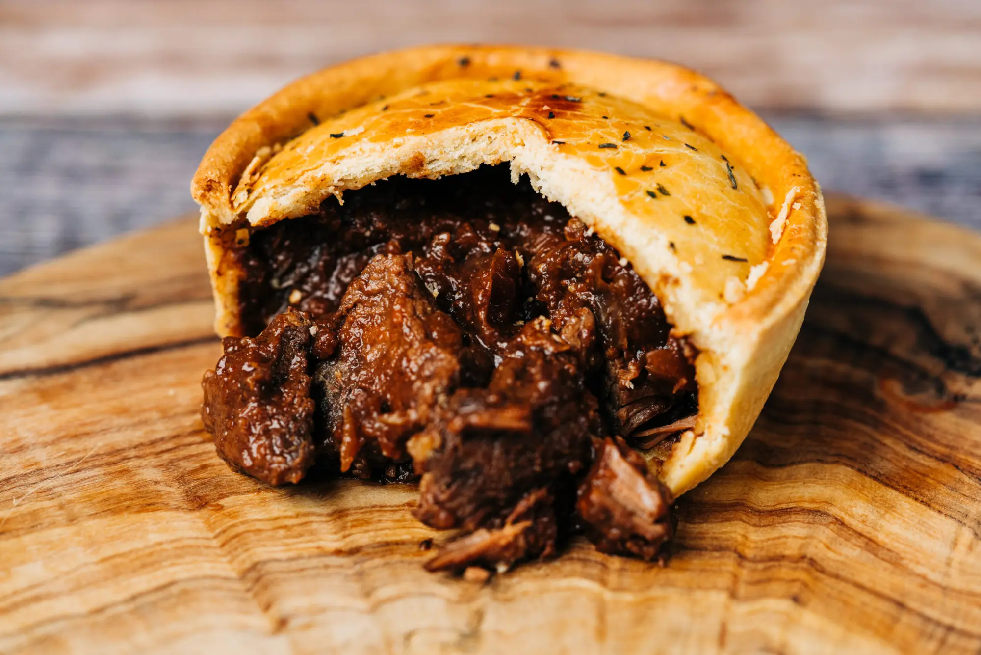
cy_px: 350
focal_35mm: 96
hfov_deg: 21.2
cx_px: 490
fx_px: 2624
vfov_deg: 14.2
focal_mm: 90
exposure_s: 1/200
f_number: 4
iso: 250
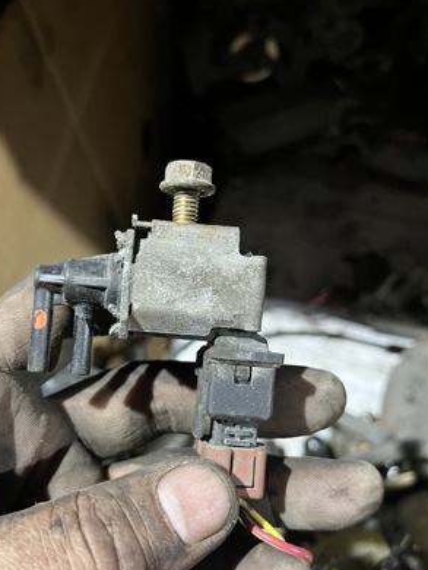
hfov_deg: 44.0
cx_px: 172
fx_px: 527
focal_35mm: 32
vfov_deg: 56.6
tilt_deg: -59.5
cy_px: 322
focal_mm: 5.1
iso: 400
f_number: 1.6
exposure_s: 1/33
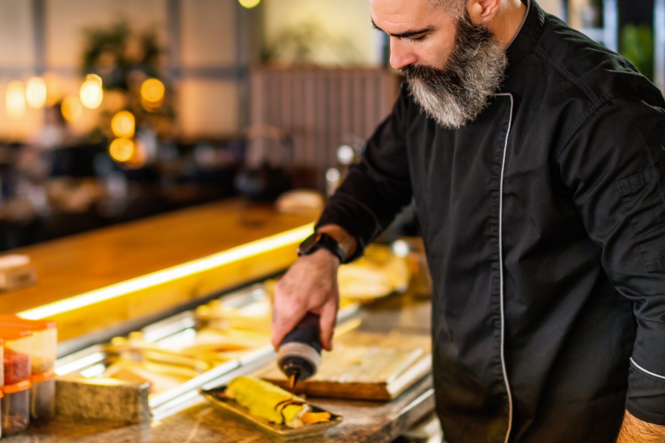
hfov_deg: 28.8
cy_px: 170
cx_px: 330
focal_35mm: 70
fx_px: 1293
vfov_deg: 19.4
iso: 400
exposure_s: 1/160
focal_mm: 50
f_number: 1.6
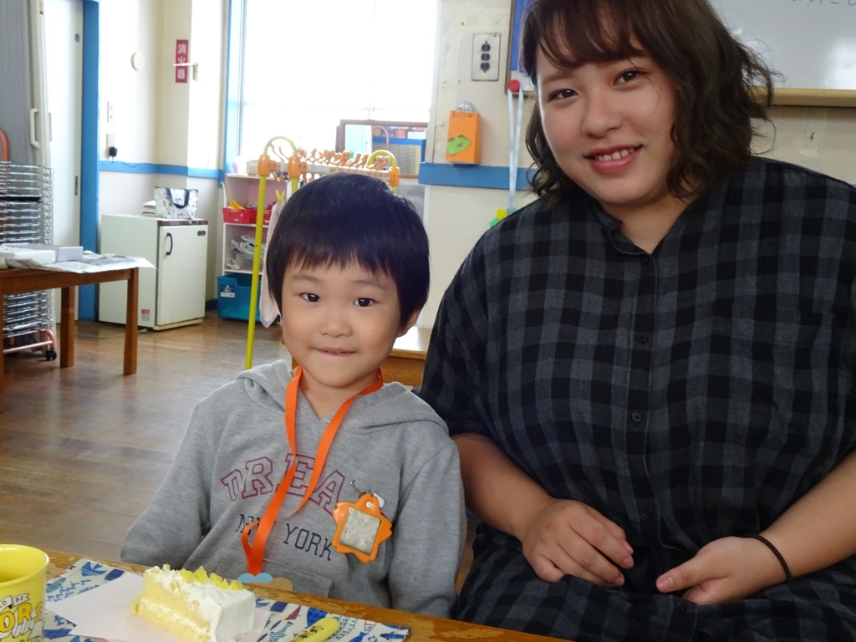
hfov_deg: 50.1
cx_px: 428
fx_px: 915
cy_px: 321
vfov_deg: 38.7
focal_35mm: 37
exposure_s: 1/60
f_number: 4
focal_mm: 6.37
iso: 500
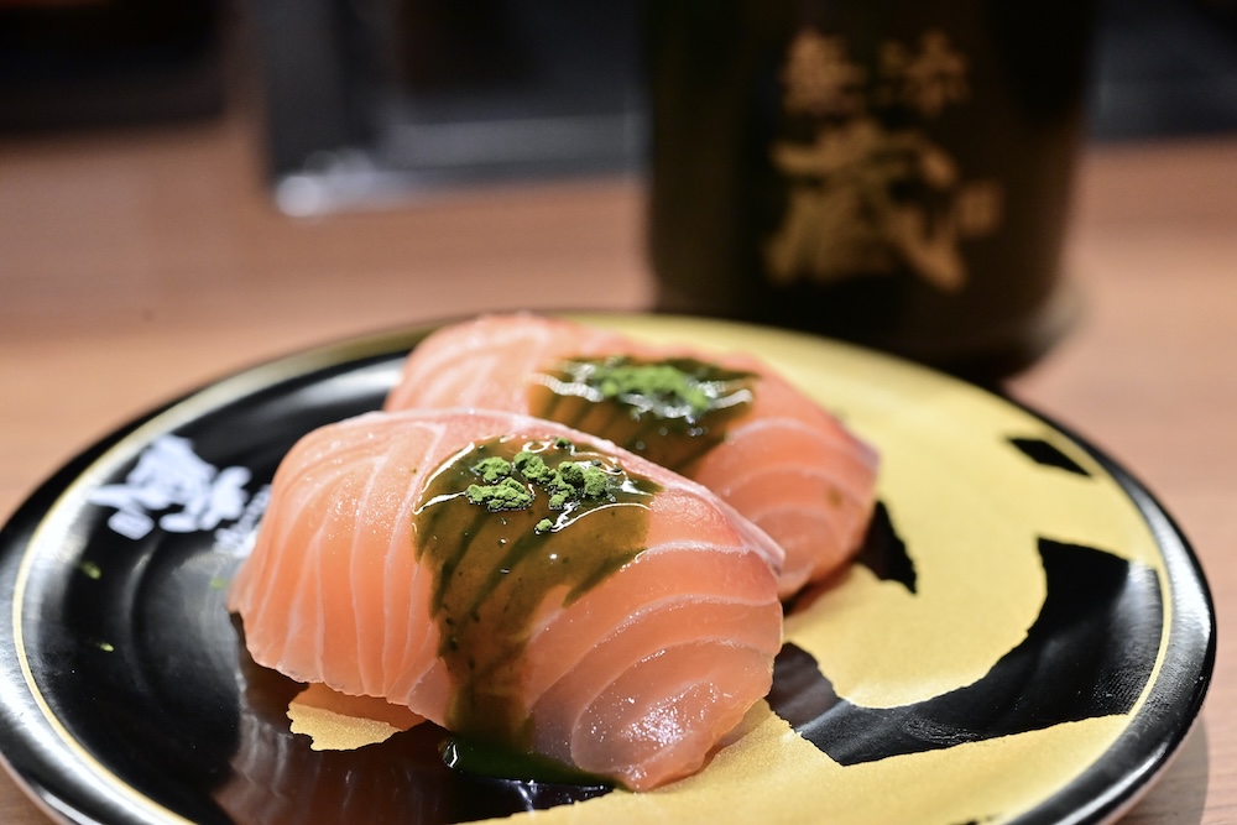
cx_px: 618
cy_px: 412
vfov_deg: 22.6
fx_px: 2062
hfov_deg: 33.4
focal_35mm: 60
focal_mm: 60
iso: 6400
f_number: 5.6
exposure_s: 1/800
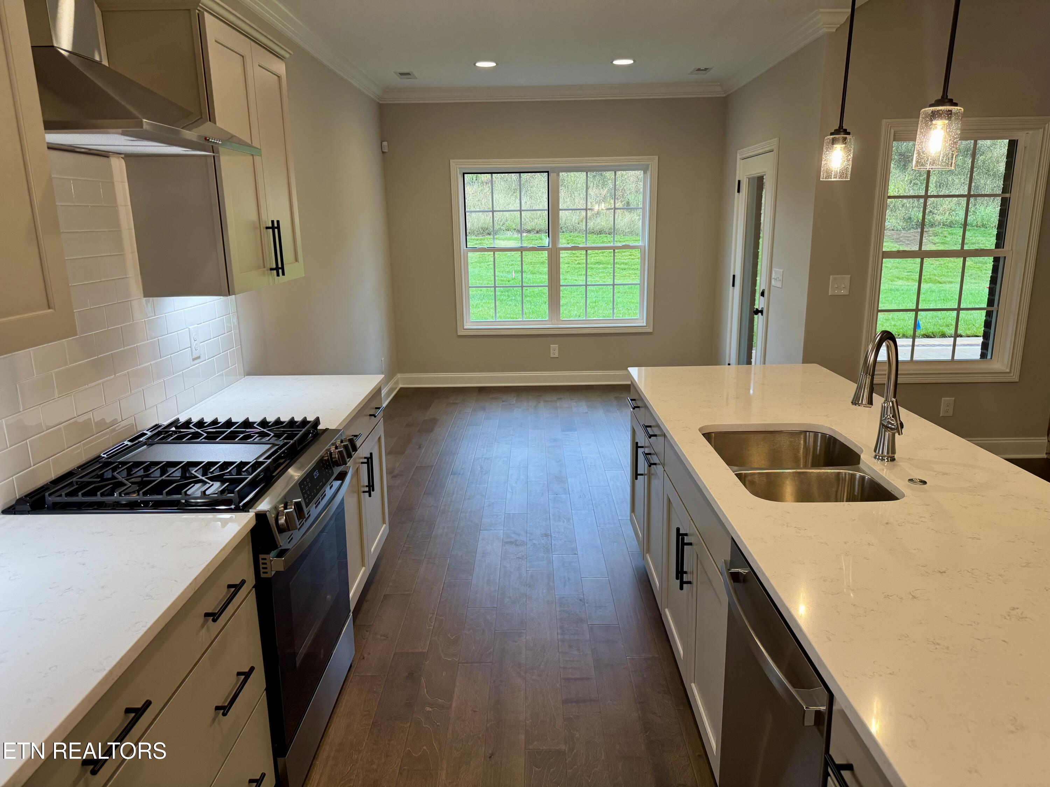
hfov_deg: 71.6
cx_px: 525
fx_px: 728
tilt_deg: -13.9
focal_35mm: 24
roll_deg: +1.0
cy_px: 394
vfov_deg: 56.8
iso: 125
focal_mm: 6.76
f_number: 1.78
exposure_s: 1/120
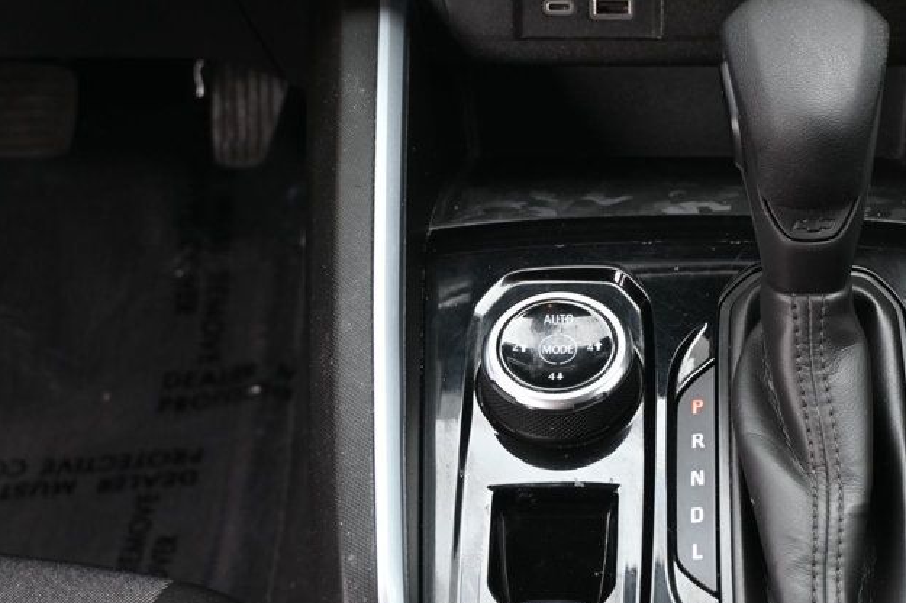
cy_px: 377
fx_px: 1947
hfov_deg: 25.8
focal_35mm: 77
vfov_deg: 17.6
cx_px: 691
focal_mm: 31.5
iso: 900
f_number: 5
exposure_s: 1/125
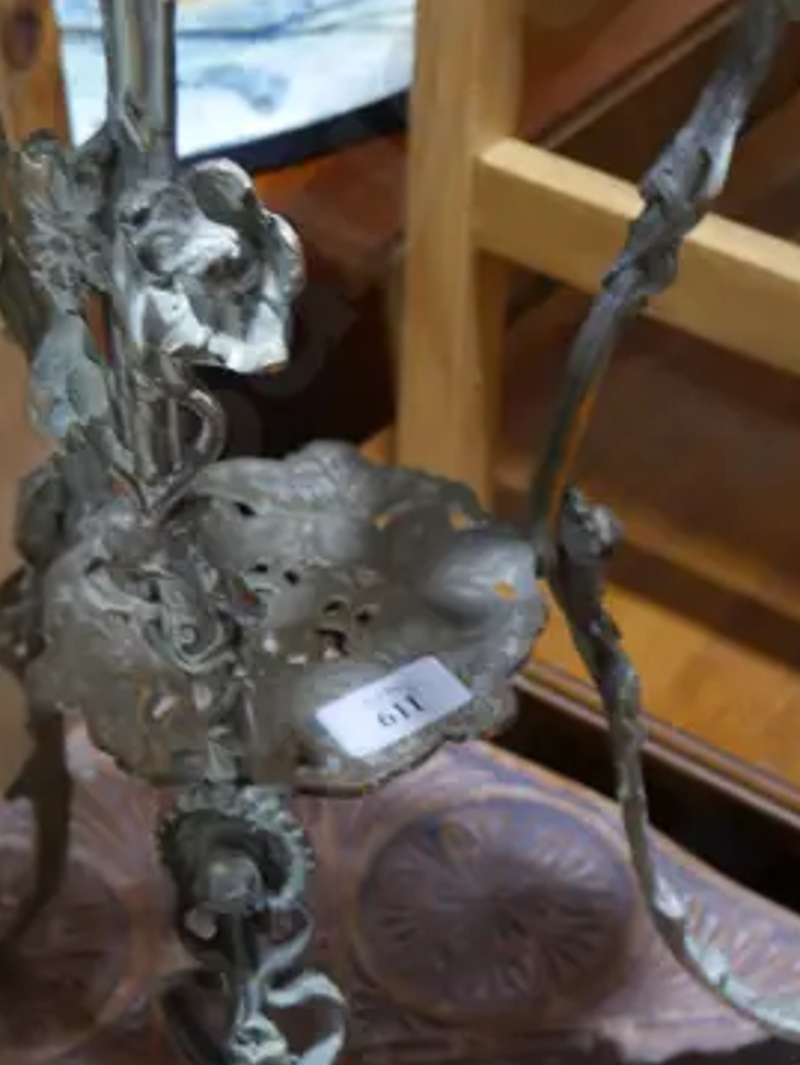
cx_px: 376
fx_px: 2462
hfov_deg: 18.5
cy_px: 176
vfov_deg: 23.9
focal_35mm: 80
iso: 320
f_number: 3.5
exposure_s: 1/60
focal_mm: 14
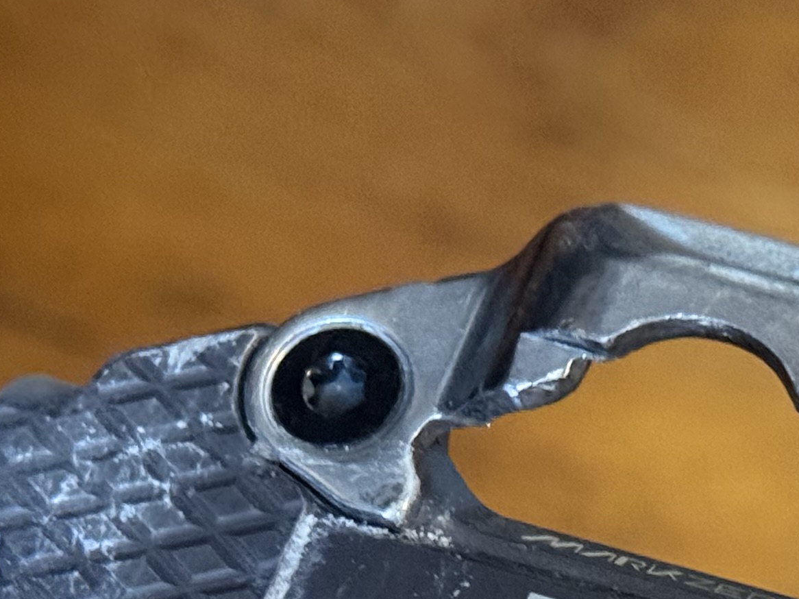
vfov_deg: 8.8
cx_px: 729
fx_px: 3831
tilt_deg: -55.2
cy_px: 739
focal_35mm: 166
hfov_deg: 11.8
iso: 640
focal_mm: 6.76
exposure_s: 1/30
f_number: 1.78
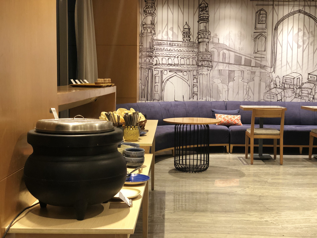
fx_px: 476
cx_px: 158
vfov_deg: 28.0
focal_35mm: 52
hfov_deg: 36.8
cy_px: 119
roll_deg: -0.1
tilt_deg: -5.0
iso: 125
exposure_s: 1/24
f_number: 2.4
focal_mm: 6
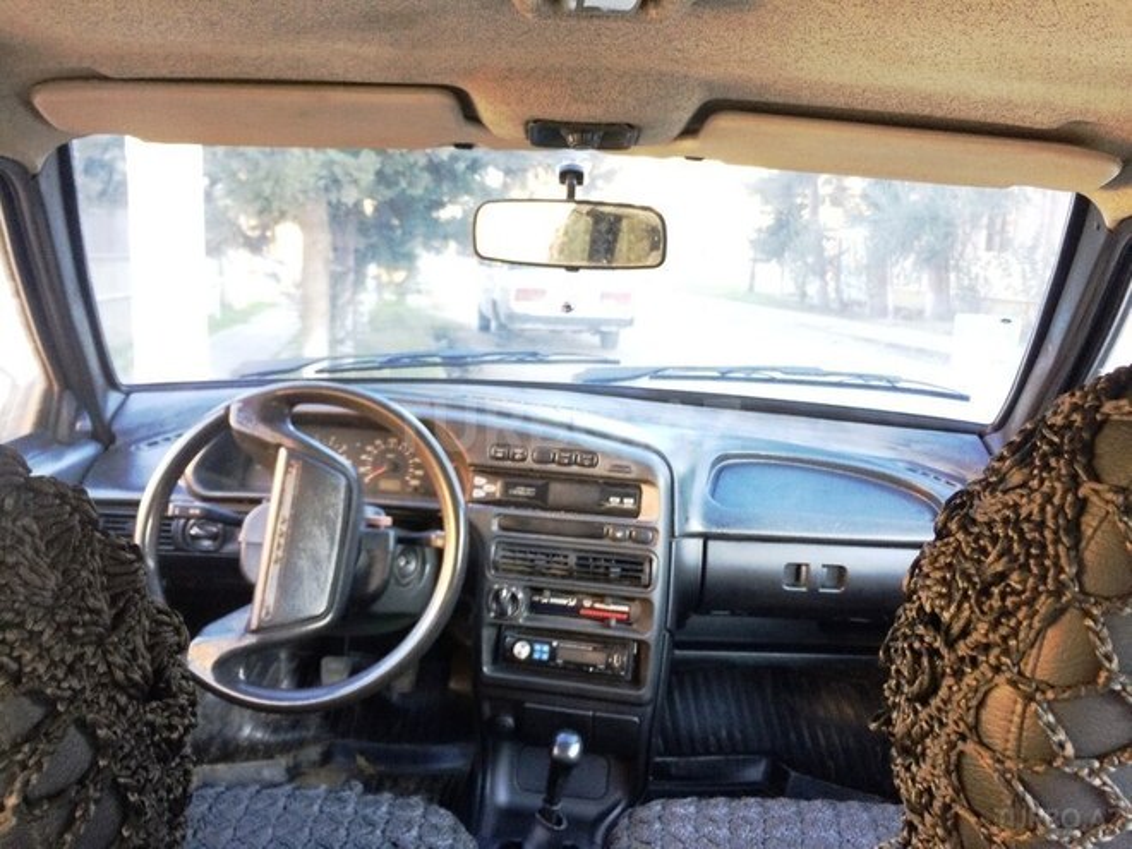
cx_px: 566
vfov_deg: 48.2
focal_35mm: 29
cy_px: 424
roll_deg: -1.0
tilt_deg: -9.2
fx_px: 948
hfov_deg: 61.7
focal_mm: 4.15
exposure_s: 1/33
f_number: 2.2
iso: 160
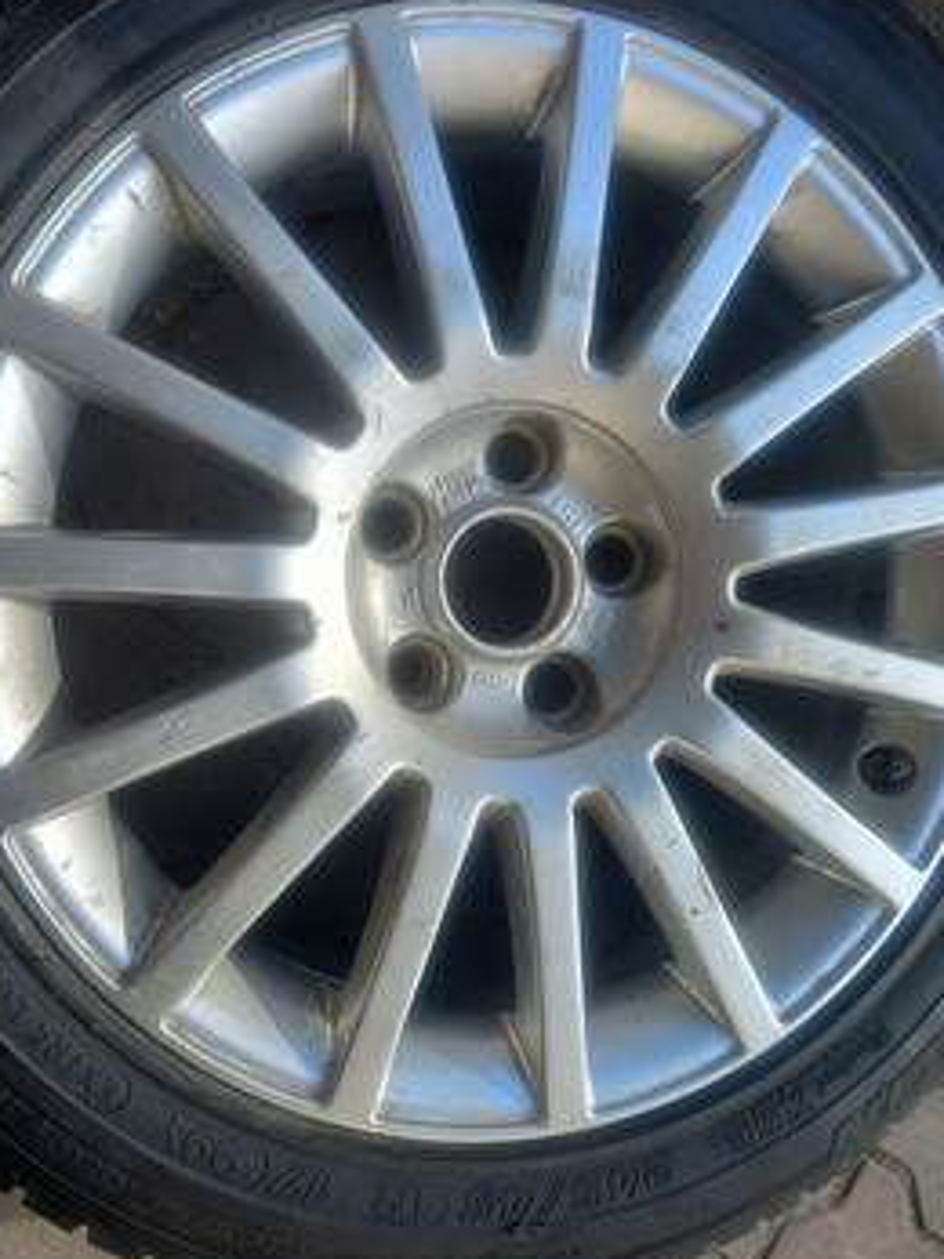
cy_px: 653
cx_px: 463
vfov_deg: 51.4
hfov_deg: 39.6
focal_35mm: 36
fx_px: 1310
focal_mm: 4.6
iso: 25
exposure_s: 1/222
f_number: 2
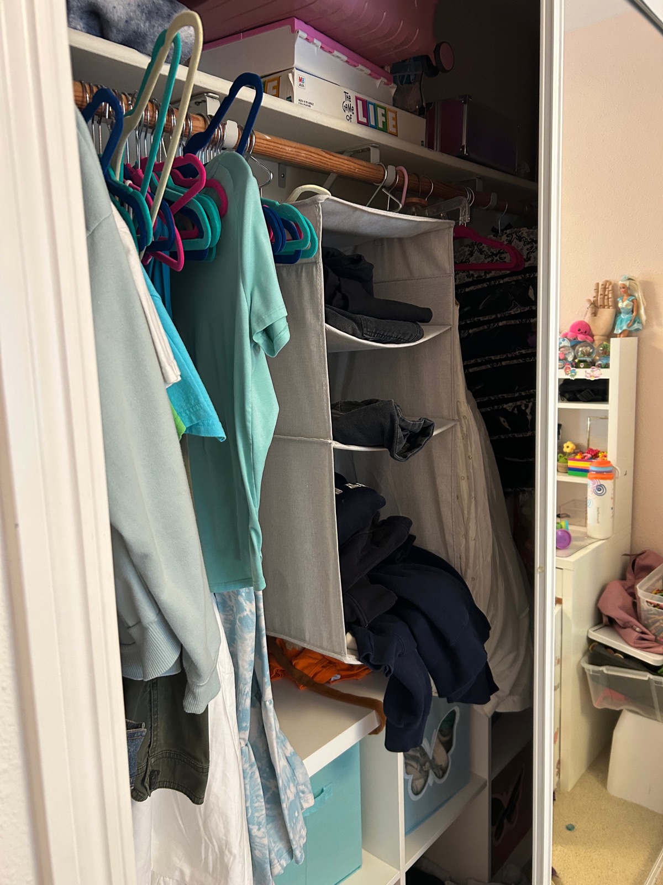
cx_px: 332
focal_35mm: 26
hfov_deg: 53.1
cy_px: 442
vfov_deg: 67.3
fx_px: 664
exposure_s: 1/60
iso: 250
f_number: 1.5
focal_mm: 5.7
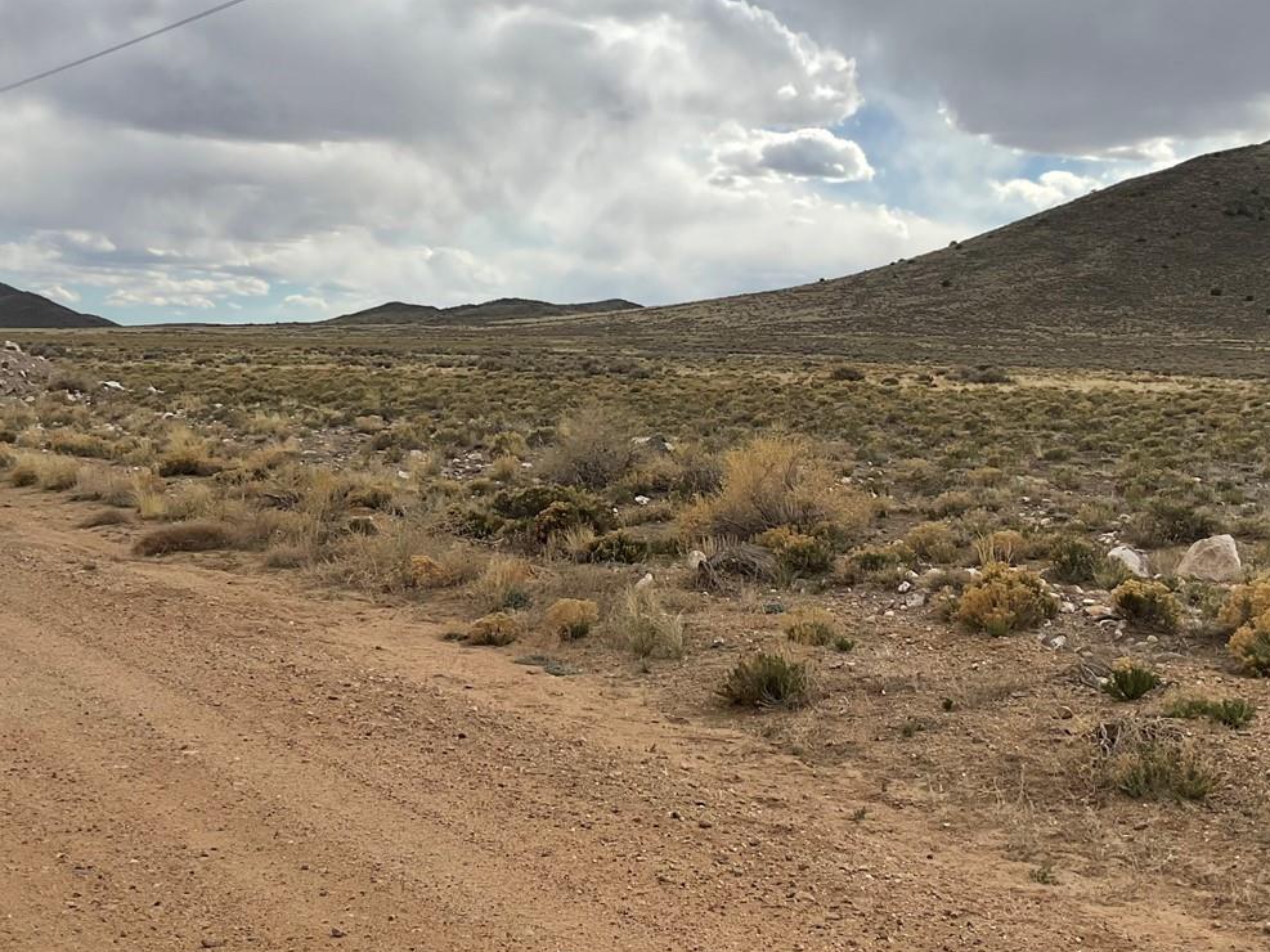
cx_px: 638
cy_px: 316
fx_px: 1724
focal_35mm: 47
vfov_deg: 30.6
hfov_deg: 40.4
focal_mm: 3
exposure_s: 1/2959
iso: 16
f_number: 1.8
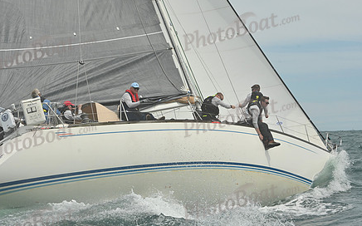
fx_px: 937
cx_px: 140
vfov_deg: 13.7
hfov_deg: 21.8
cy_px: 84
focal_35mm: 95
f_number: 10
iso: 320
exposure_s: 1/1250
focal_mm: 70
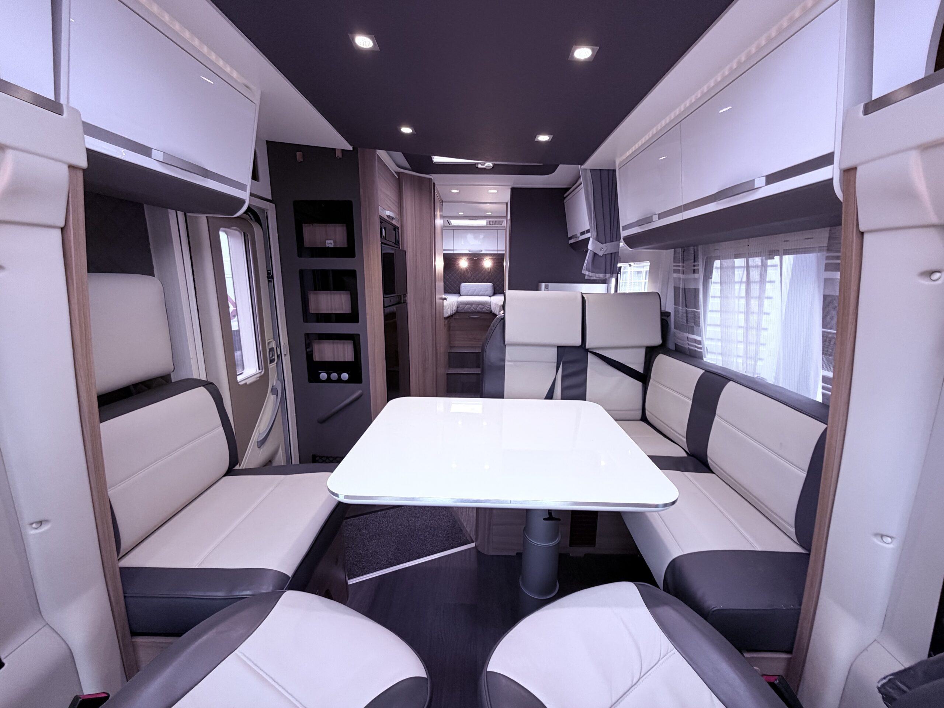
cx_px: 472
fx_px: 382
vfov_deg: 85.7
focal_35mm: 14
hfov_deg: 102.1
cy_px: 354
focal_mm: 2.22
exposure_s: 1/100
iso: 160
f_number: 2.2
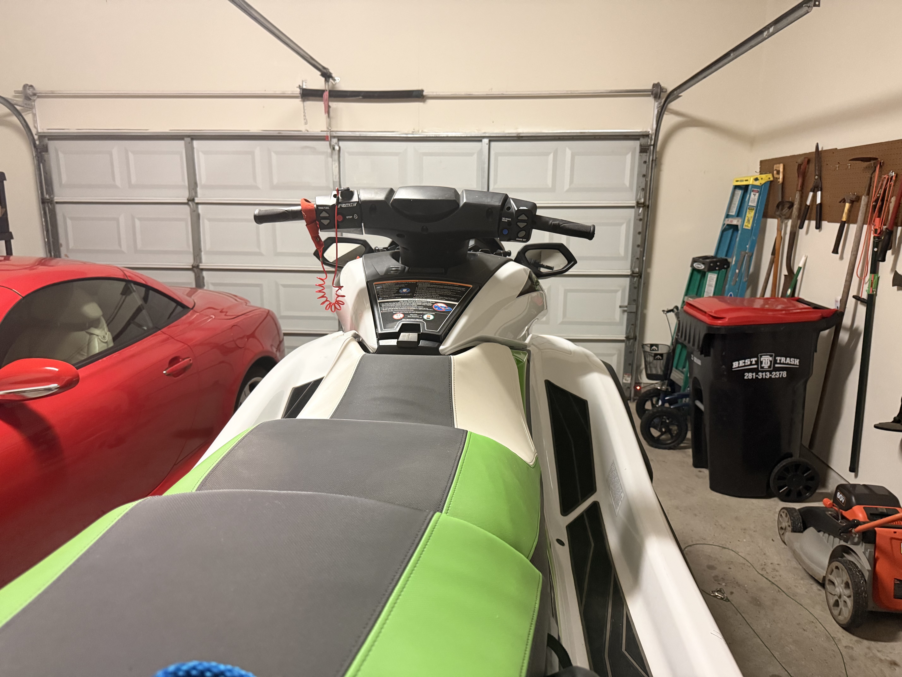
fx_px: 625
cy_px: 338
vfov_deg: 56.8
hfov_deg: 71.6
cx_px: 451
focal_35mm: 24
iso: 640
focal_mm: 6.76
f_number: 1.78
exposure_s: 1/40
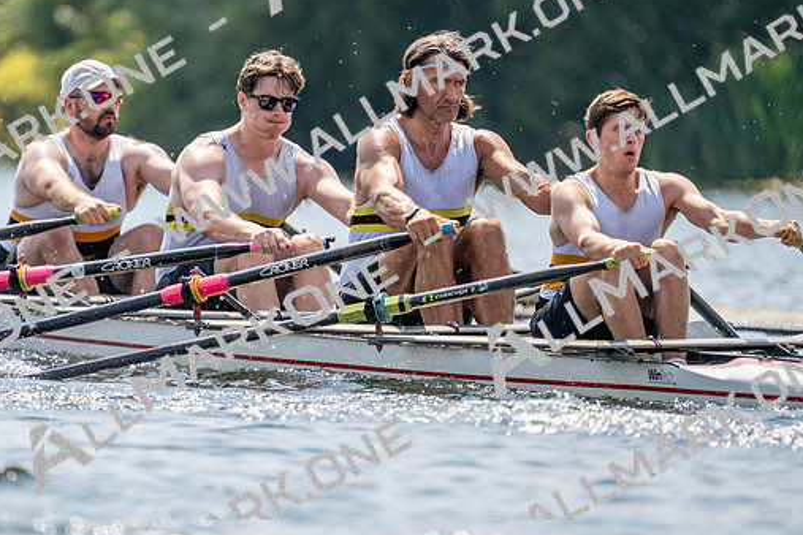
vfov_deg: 2.0
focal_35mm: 687
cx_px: 352
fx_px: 15323
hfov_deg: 3.0
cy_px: 248
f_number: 6.3
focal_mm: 600
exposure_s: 1/1600
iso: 320
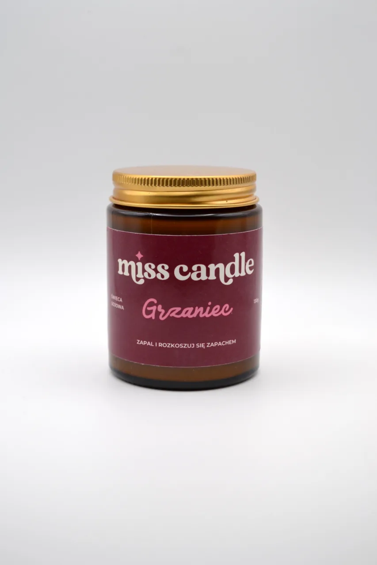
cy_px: 282
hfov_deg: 22.6
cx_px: 188
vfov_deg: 33.4
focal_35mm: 60
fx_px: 943
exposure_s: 1/40
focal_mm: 40
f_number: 5.6
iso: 100
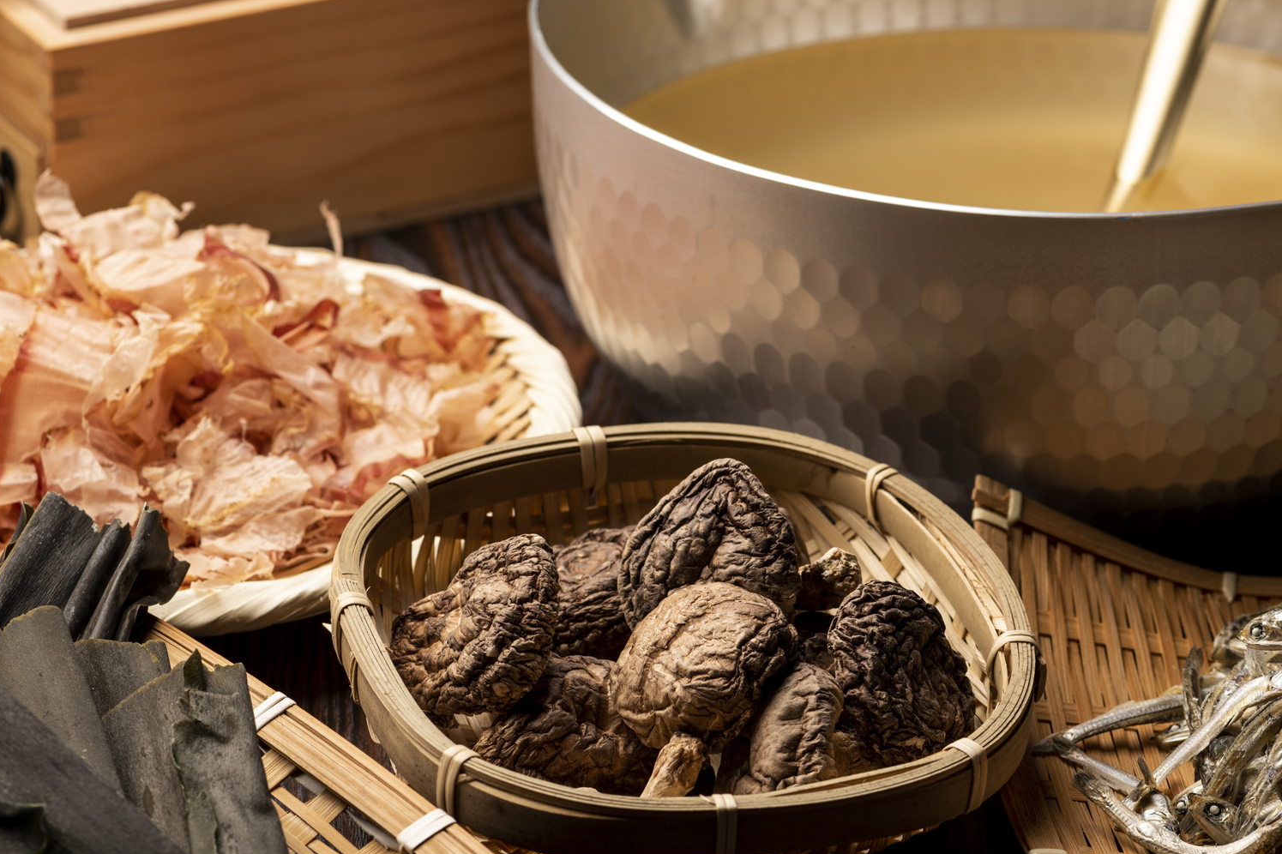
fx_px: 5305
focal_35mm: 149
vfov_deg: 9.2
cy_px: 399
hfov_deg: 13.8
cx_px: 600
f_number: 9
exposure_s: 1/125
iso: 50
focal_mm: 105
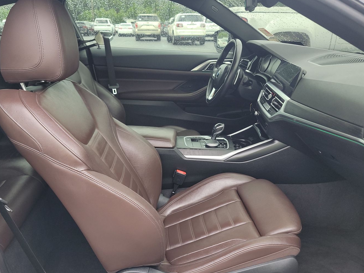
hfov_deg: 61.6
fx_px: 305
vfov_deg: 48.1
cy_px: 153
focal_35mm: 29
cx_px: 169
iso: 140
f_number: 1.8
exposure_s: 1/59
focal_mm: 6.7
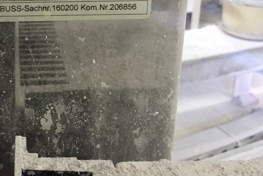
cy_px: -1
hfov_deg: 33.6
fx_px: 409
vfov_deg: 23.2
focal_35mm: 56
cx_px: 23
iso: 320
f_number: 2.2
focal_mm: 4.15
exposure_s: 1/17
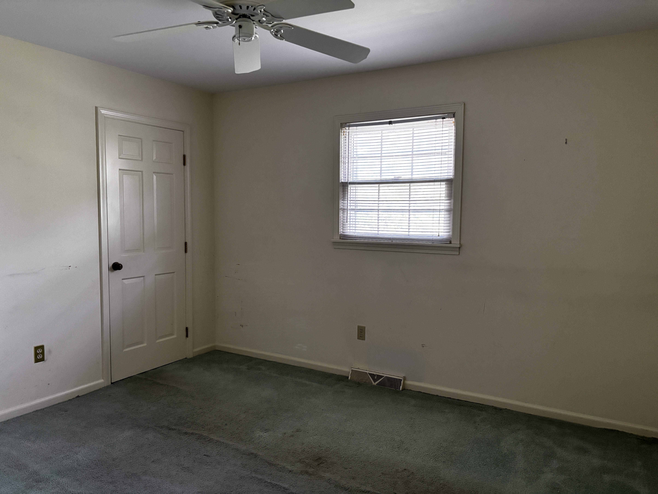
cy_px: 247
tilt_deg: -4.2
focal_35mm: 26
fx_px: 494
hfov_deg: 67.3
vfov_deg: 53.1
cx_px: 329
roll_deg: -0.5
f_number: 1.6
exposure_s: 1/60
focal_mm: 5.96
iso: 400
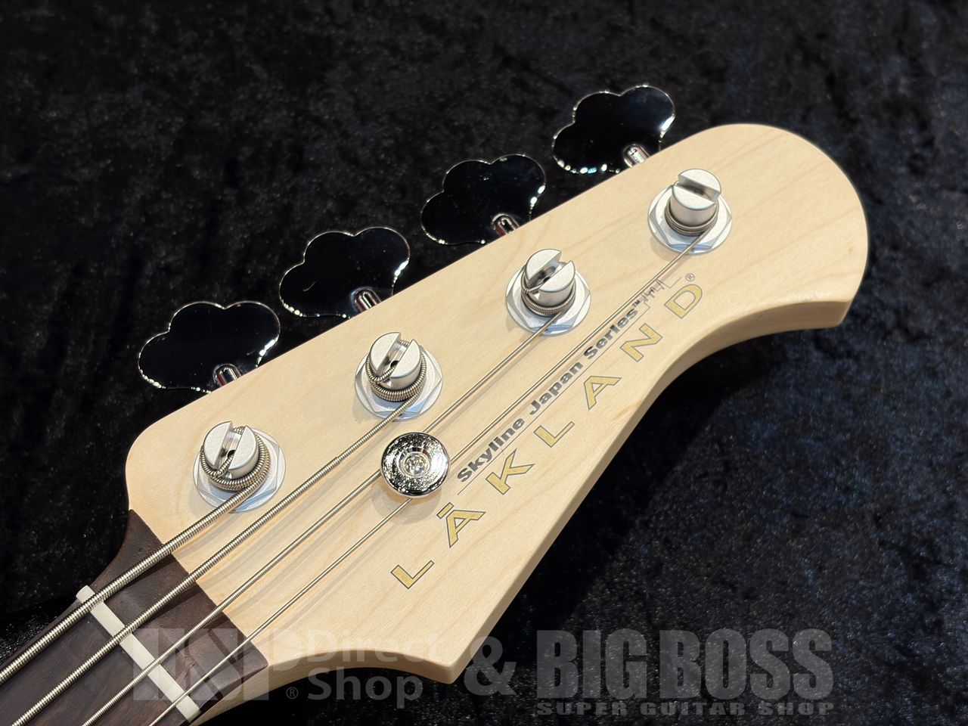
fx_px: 1454
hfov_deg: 36.8
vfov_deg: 28.0
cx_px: 484
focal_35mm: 52
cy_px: 363
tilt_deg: -61.5
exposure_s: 1/60
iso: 50
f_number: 1.6
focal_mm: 5.96
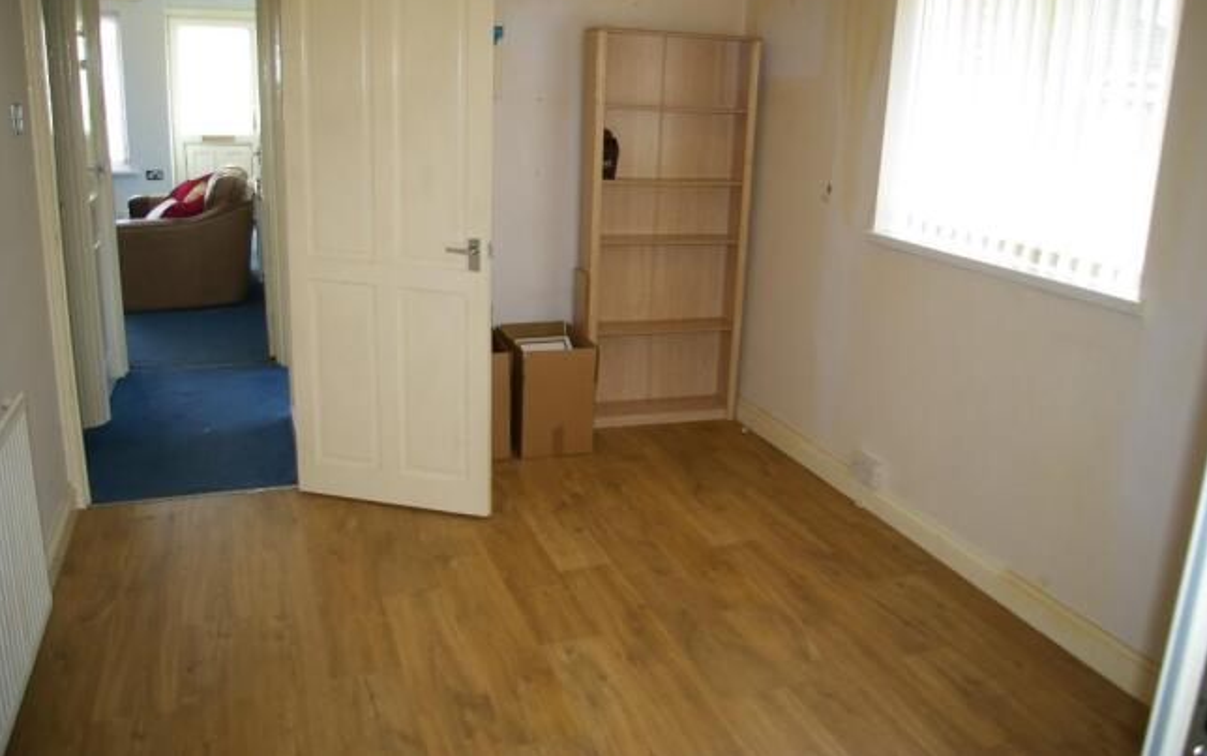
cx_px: 607
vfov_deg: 44.5
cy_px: 349
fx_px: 921
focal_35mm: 28
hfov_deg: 66.4
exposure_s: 1/45
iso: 200
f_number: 3.5
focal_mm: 18
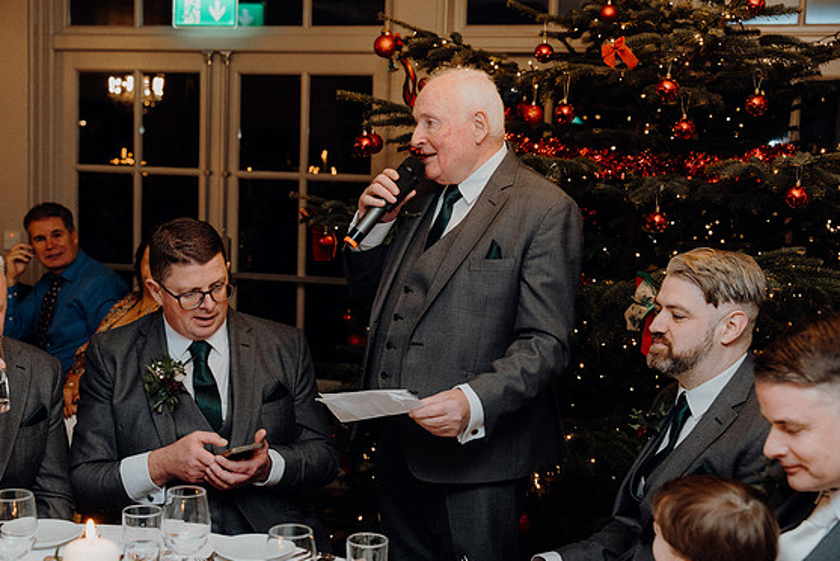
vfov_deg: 26.5
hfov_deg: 38.9
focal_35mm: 51
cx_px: 409
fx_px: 1191
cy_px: 287
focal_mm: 49
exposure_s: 1/160
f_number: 3.5
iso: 2500
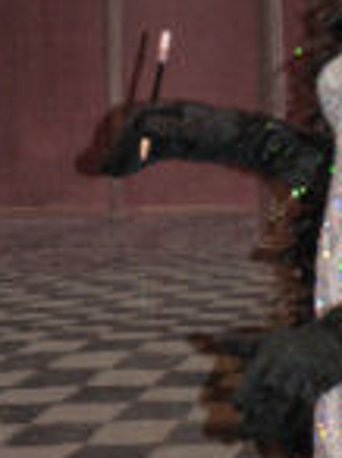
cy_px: 204
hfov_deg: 4.0
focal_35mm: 367
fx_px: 4849
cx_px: 249
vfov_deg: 5.4
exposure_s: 1/80
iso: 200
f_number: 4
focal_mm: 22.5
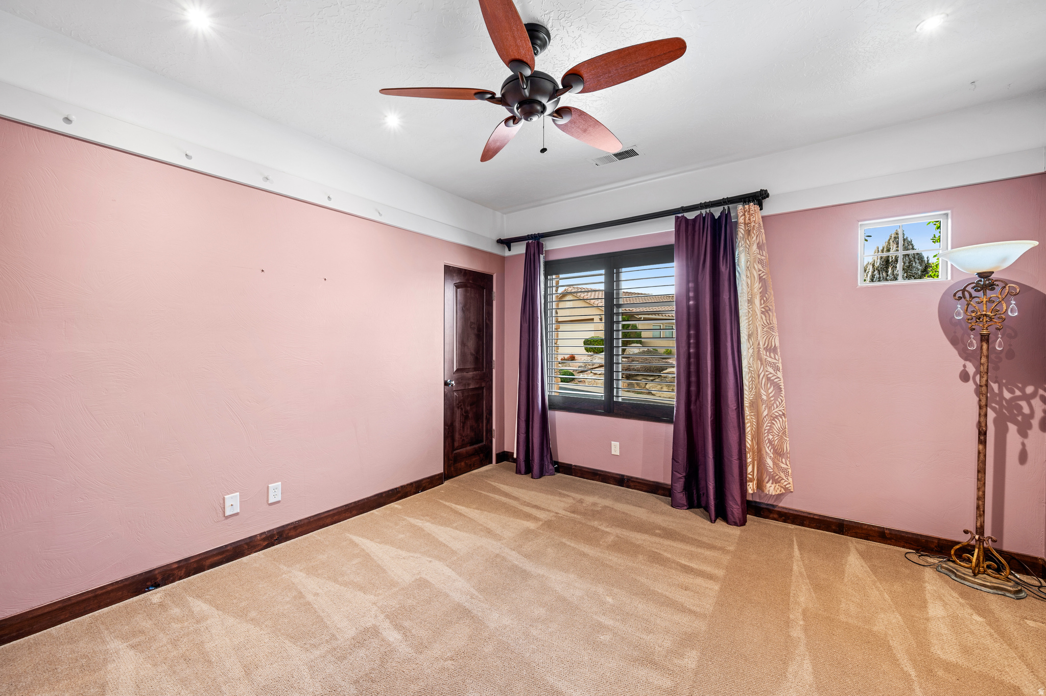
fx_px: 407
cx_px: 523
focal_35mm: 14
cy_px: 348
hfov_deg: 104.3
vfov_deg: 81.1
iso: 100
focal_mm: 14
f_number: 8
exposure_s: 2
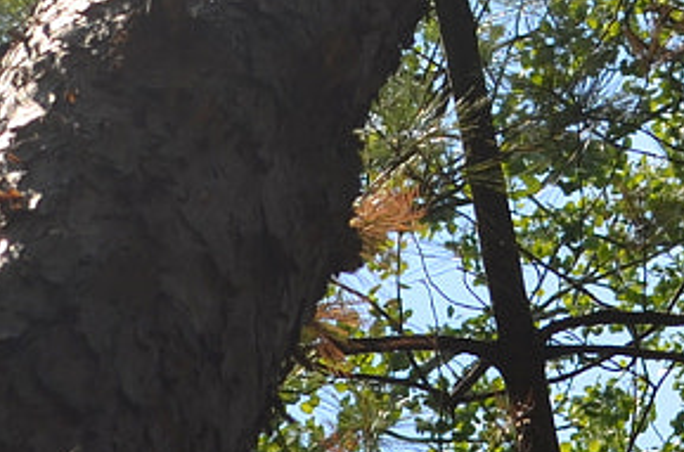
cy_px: -269
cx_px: 966
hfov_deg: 7.0
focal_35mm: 291
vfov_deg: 4.7
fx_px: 5510
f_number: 9
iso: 100
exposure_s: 1/320
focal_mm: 35
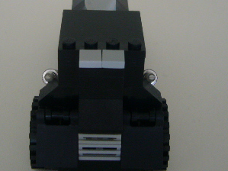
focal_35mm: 75
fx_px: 494
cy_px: 31
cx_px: 101
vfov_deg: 19.4
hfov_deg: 26.0
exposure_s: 1/20
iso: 100
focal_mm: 5.8
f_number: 2.8
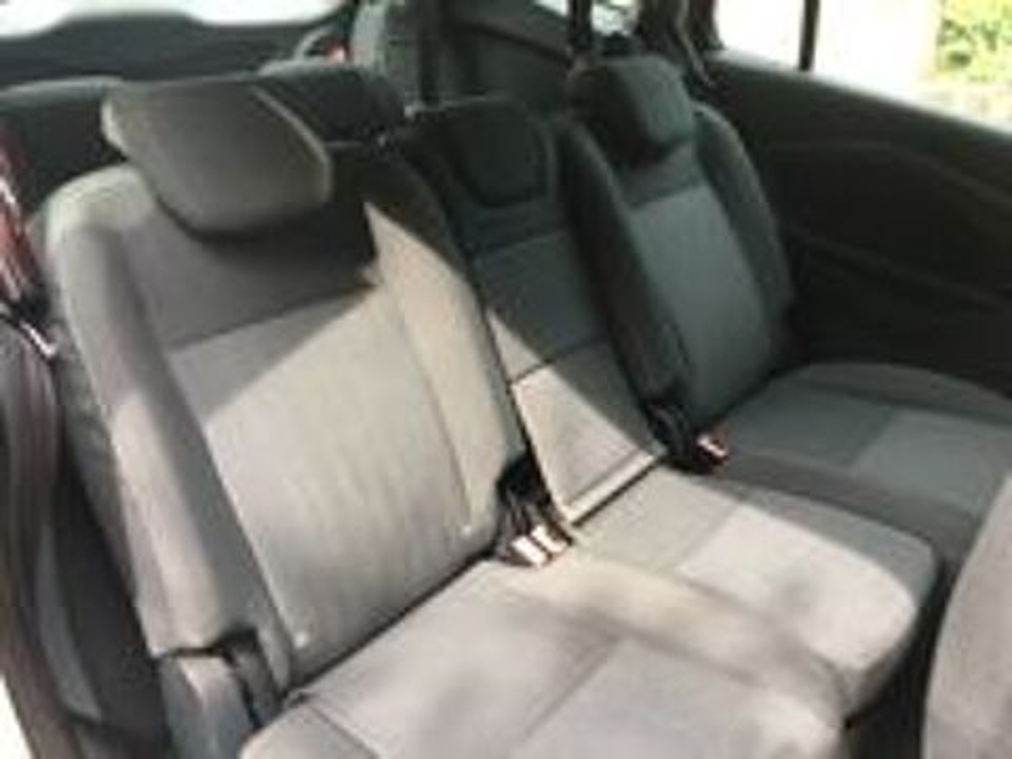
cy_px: 380
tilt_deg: -25.3
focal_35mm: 29
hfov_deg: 61.7
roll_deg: +1.9
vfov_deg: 48.2
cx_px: 506
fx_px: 848
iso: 25
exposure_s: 1/50
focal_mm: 4.15
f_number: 2.2
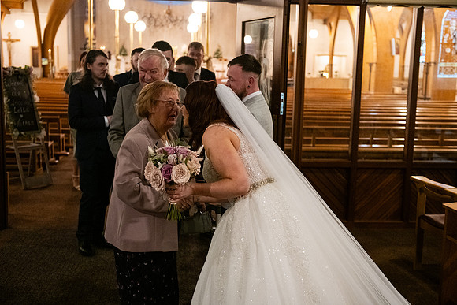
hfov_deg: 41.1
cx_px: 228
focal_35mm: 48
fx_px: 609
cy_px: 152
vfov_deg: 28.1
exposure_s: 1/160
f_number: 3.5
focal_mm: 48
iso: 2500
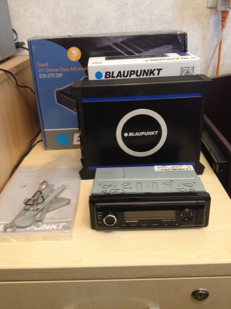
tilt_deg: -27.8
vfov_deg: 52.6
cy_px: 154
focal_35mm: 35
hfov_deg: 40.7
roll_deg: +2.0
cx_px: 116
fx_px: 311
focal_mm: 4.28
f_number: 2.4
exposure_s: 1/15
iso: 400
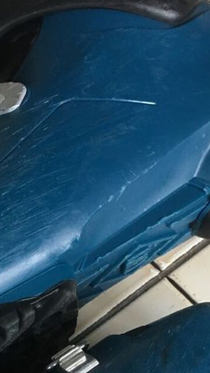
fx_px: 663
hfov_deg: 17.9
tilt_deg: -64.0
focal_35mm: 67
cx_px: 58
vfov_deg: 29.6
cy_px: 363
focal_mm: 4.15
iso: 100
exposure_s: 1/10
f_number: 2.2
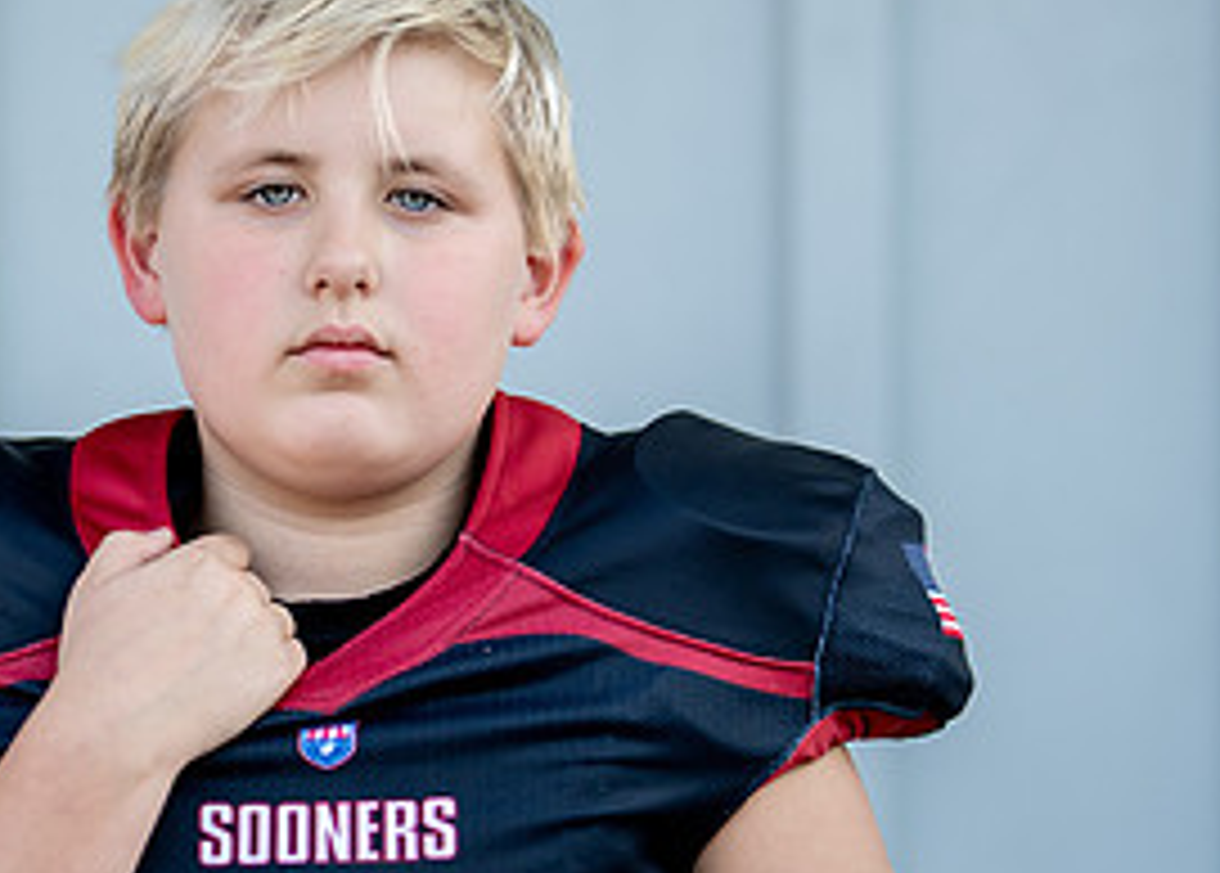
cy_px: 541
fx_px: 4473
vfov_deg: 11.1
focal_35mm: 129
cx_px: 411
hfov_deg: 15.5
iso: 160
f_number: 1.2
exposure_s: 1/2500
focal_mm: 50
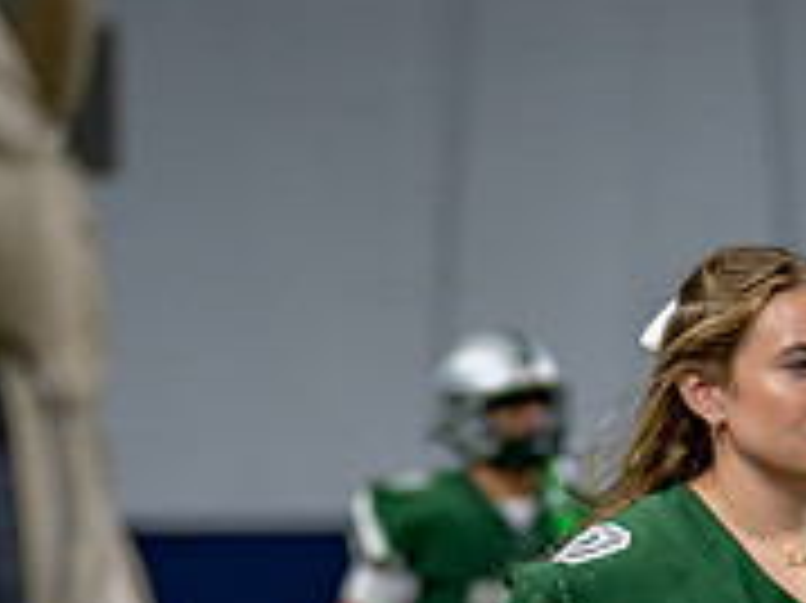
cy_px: 775
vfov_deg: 6.6
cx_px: 677
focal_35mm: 224
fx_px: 5212
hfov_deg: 8.8
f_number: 1.2
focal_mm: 50
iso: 640
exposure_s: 1/2000
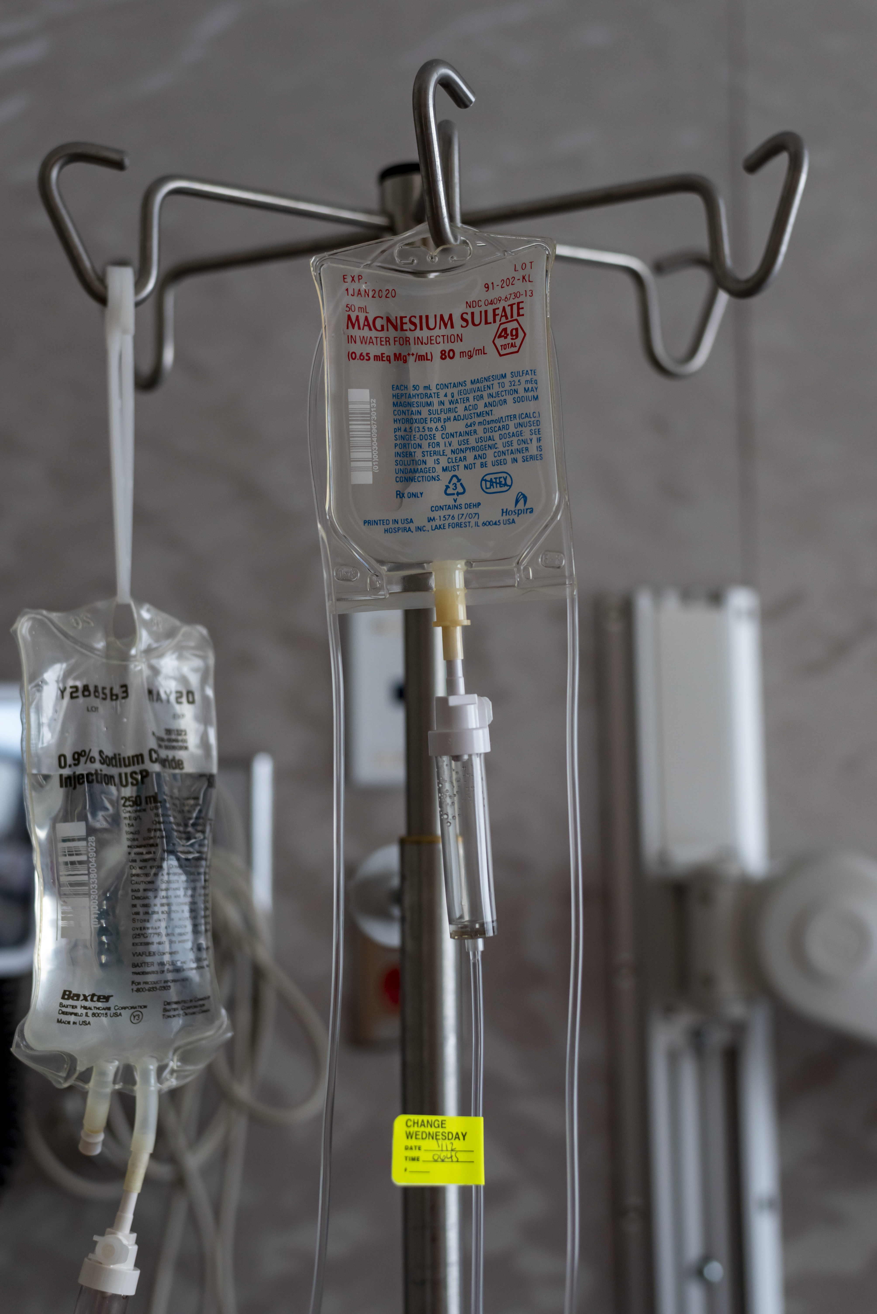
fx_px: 1825
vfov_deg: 39.6
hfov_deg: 27.0
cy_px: 657
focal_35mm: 50
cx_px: 438
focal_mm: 50
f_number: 2.8
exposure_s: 1/160
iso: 400
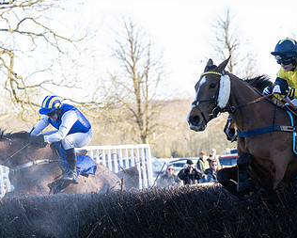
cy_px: 182
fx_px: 1275
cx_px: 111
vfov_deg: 10.6
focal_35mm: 145
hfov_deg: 13.3
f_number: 2.8
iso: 800
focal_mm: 70
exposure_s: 1/1600
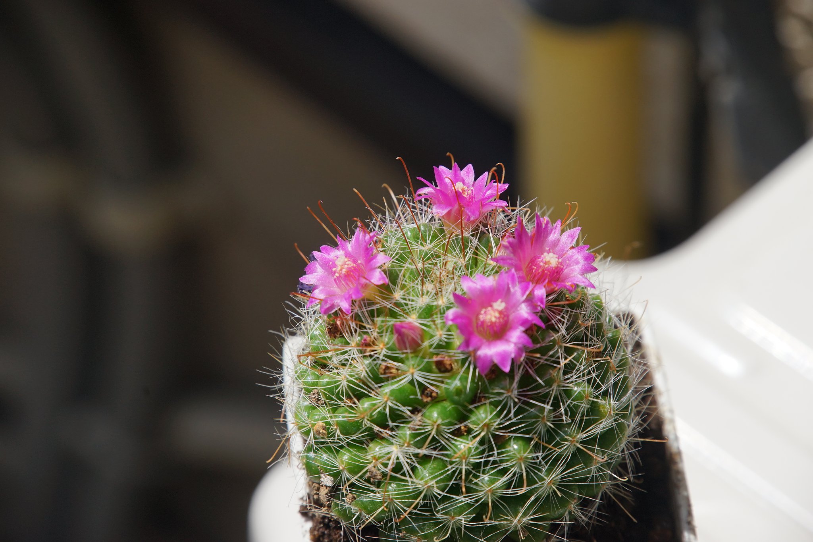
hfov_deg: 6.9
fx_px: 6774
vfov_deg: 4.6
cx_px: 406
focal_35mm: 300
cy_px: 271
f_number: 9
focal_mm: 300
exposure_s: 1/640
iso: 500
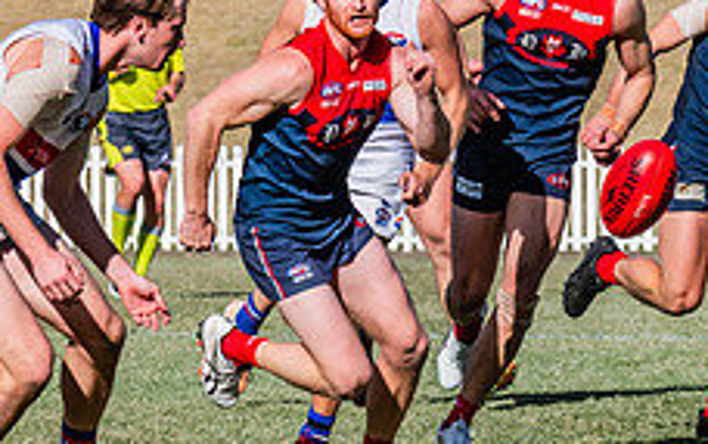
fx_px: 14930
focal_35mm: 773
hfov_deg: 2.7
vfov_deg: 1.7
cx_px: 619
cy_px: 130
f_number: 13
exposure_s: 1/1600
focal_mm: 250
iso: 800
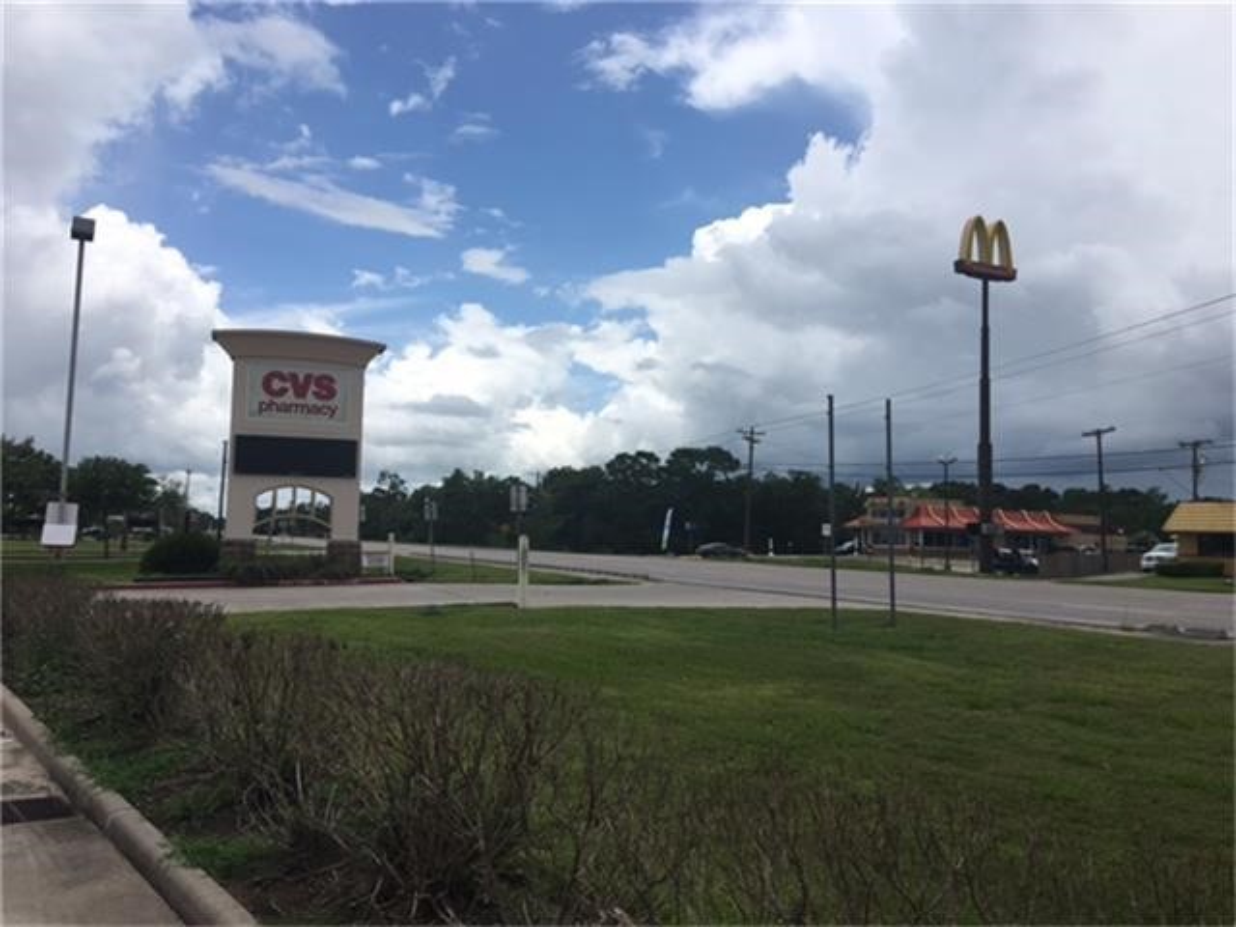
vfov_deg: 48.2
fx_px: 1035
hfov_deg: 61.7
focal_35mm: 29
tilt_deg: +5.9
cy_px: 464
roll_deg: -1.4
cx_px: 618
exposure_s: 1/2137
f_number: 2.2
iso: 25
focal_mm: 4.15
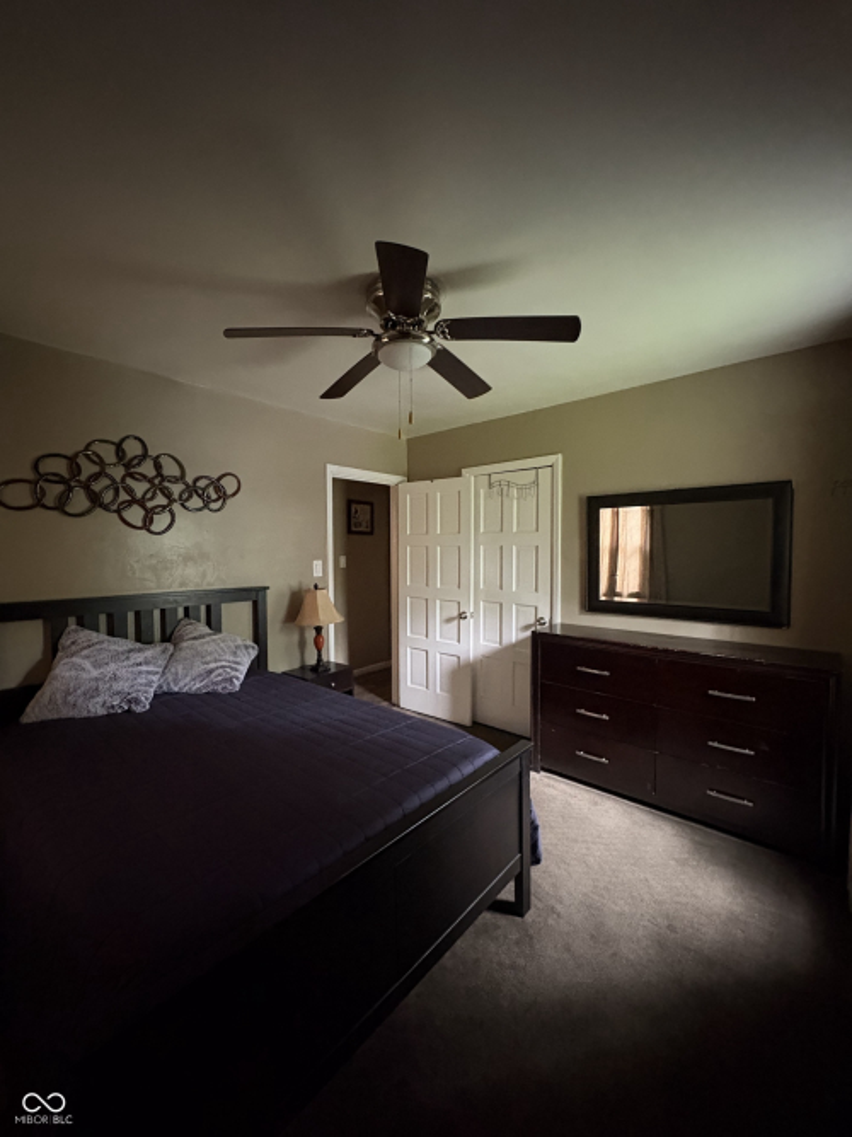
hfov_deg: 85.7
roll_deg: +0.2
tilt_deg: -2.6
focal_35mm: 14
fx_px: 460
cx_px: 426
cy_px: 568
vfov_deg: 102.1
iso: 1250
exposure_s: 1/30
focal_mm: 2.22
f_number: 2.2
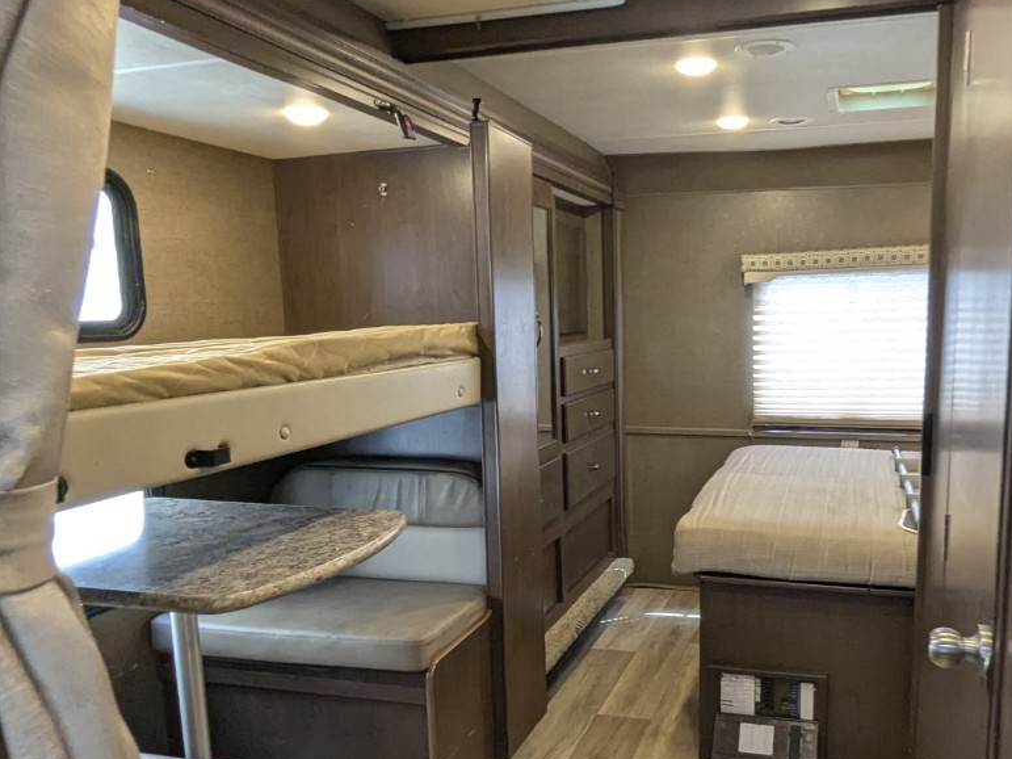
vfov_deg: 48.0
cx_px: 620
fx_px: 848
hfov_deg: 61.0
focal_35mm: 29
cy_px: 446
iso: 257
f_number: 2.2
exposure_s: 1/54.1
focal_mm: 2.35
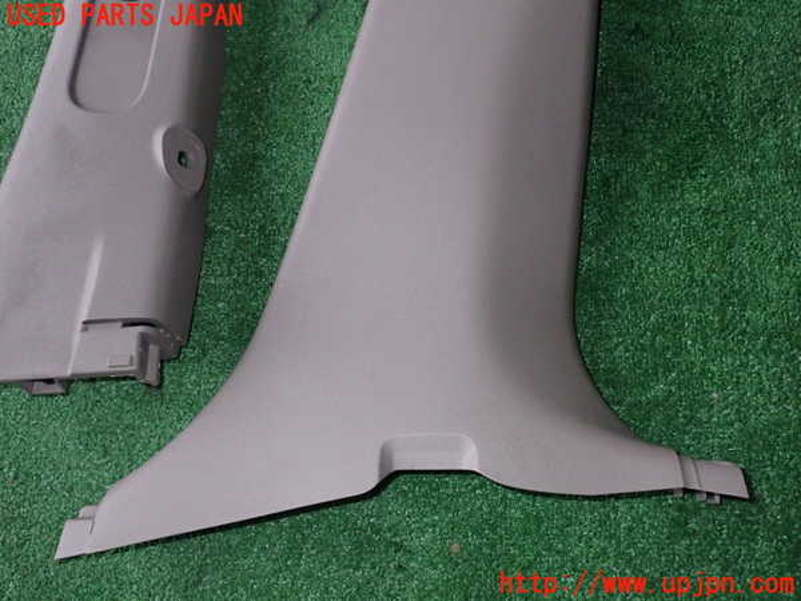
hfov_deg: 60.0
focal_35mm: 30
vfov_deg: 46.8
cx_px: 400
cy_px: 300
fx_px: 694
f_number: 9
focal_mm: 5.4
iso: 640
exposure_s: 1/30
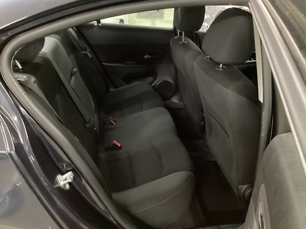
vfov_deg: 45.4
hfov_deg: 58.4
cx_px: 153
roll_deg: -3.9
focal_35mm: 31
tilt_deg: -29.7
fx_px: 274
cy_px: 114
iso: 800
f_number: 2.4
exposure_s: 1/15
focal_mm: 3.3
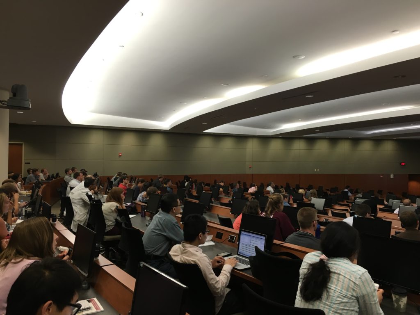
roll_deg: +0.2
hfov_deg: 61.7
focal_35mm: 29
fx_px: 352
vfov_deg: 48.2
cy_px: 158
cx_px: 210
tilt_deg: +0.8
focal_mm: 4.15
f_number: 2.2
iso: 64
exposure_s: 1/30
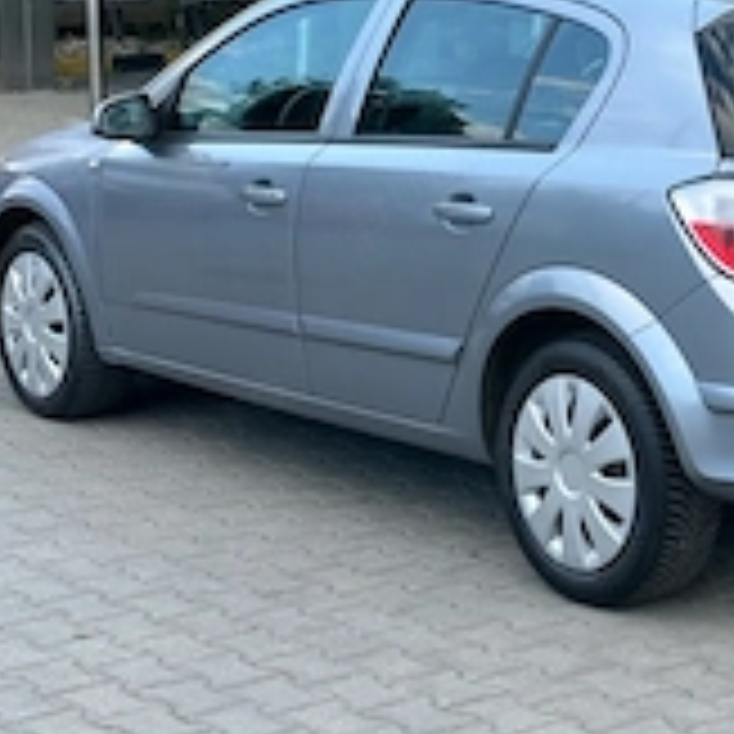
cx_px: 581
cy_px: 185
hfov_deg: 16.6
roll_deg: -0.6
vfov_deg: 16.7
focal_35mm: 104
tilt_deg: -6.1
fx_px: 2495
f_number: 1.78
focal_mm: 6.86
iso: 64
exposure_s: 1/555
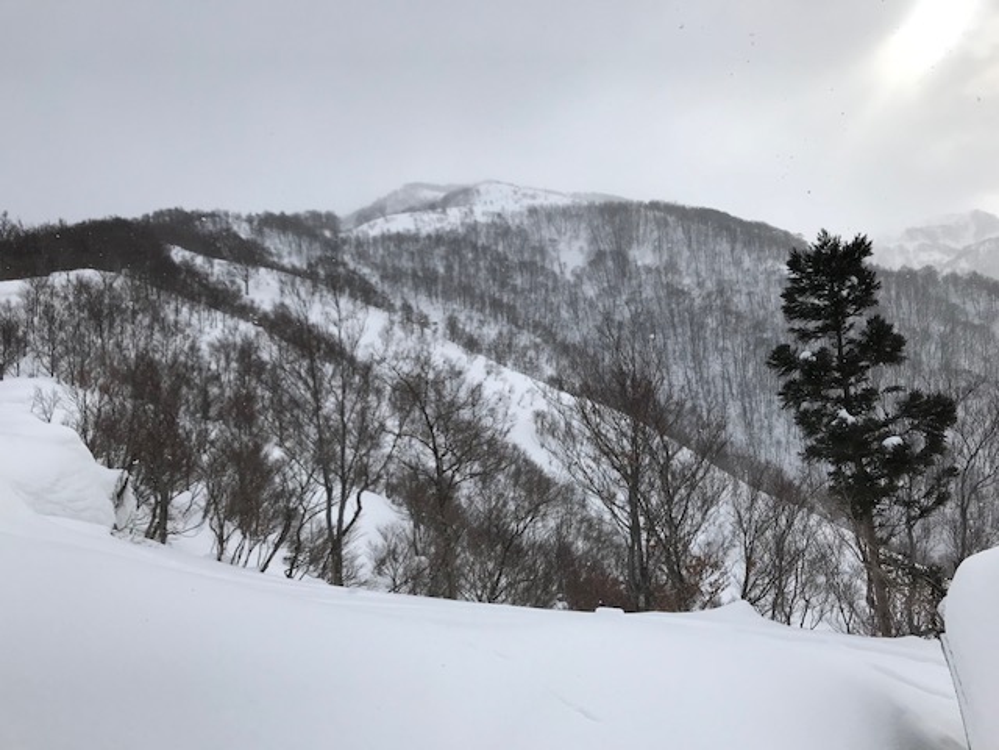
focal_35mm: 28
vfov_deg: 49.7
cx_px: 500
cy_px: 375
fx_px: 808
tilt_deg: +7.4
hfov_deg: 63.4
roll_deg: +4.1
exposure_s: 1/2591
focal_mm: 3.99
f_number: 1.8
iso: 20
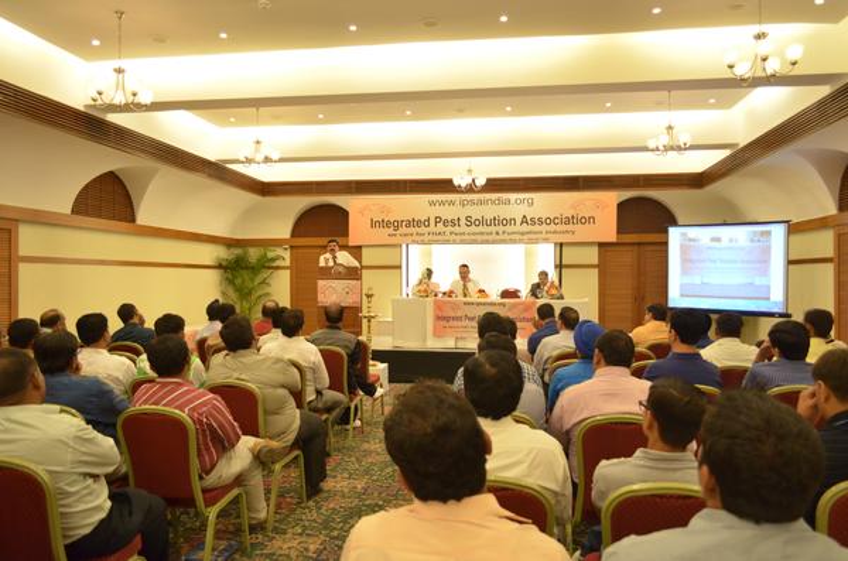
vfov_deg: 47.7
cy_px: 280
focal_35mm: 27
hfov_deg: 67.5
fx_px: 634
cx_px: 424
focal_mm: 18
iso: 1000
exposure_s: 1/40
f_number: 4
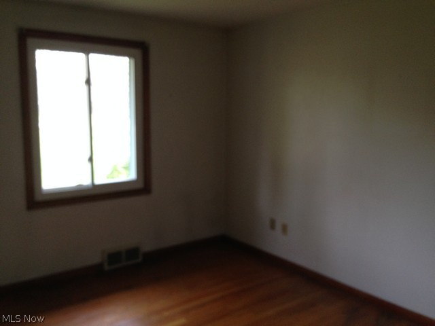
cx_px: 218
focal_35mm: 33
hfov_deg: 55.4
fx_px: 415
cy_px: 163
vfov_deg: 42.9
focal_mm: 4.12
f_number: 2.4
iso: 100
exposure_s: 1/20
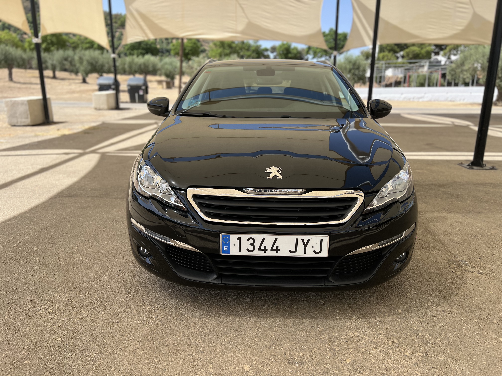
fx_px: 377
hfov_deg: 67.3
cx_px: 251
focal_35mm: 26
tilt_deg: -12.2
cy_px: 188
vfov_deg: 53.1
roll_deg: +0.7
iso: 50
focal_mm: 5.7
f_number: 1.5
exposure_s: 1/1869
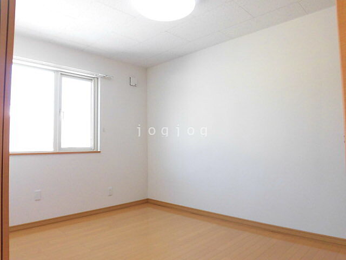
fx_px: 240
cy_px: 130
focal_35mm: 24
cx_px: 173
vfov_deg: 56.8
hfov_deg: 71.6
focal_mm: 4.3
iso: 125
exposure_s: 1/80
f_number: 3.1
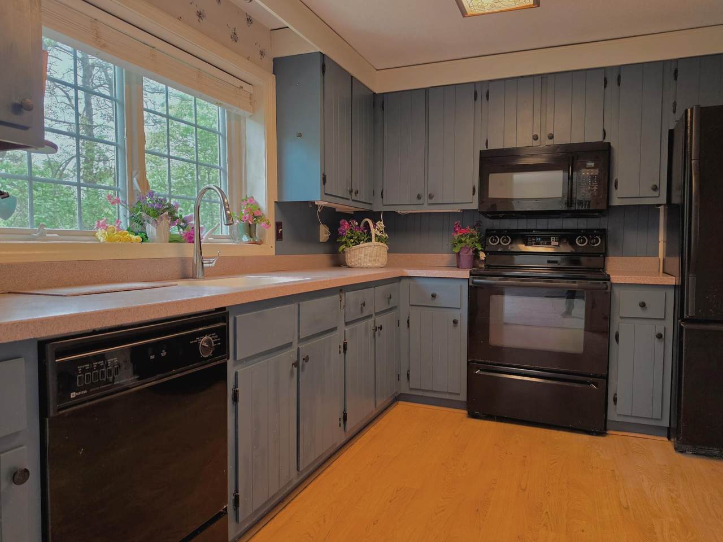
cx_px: 362
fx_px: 480
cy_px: 271
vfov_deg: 58.9
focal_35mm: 23
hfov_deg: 73.9
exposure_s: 1/120
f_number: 1.4
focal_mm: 6.5
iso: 250
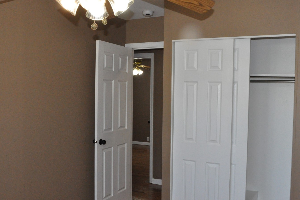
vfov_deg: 33.6
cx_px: 172
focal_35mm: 40
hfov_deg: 48.8
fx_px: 330
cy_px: 108
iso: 3200
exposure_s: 1/200
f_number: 11
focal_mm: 21
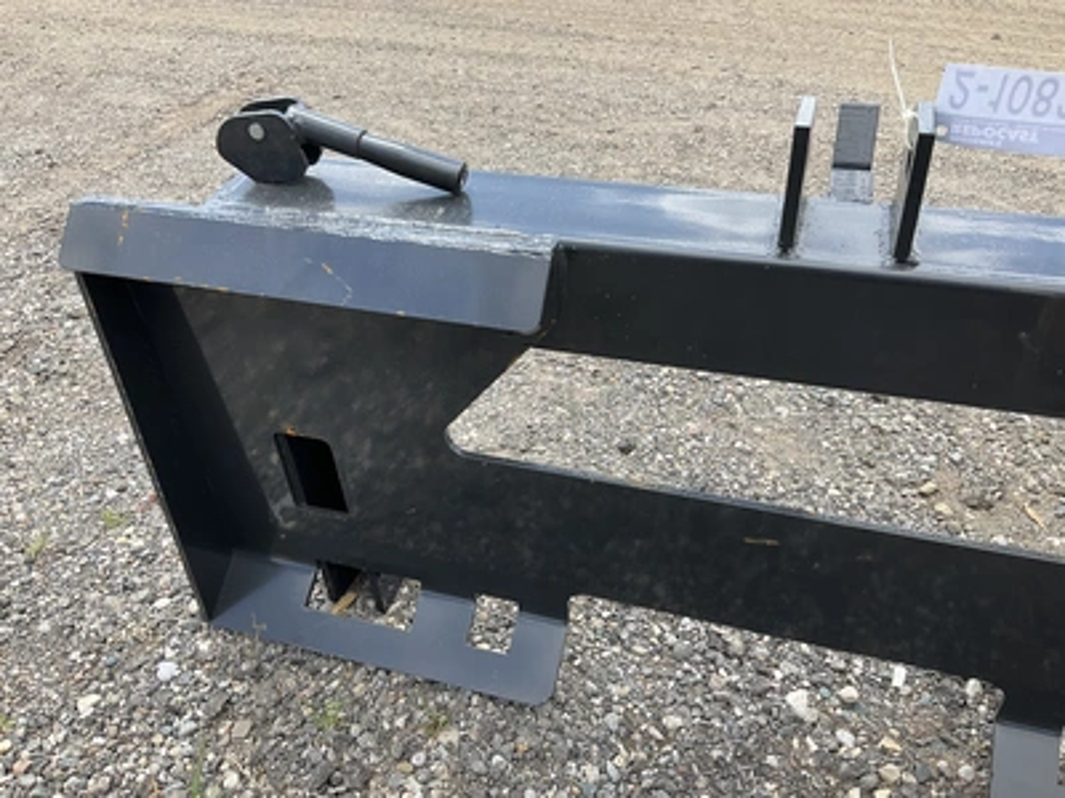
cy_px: 399
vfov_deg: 48.2
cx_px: 532
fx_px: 892
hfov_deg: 61.7
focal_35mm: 29
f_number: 1.8
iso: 25
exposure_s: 1/519
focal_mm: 3
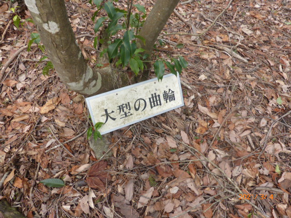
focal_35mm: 24
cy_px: 109
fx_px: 202
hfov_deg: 71.6
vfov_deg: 56.8
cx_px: 146
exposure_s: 1/125
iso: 100
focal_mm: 4.3
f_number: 3.3
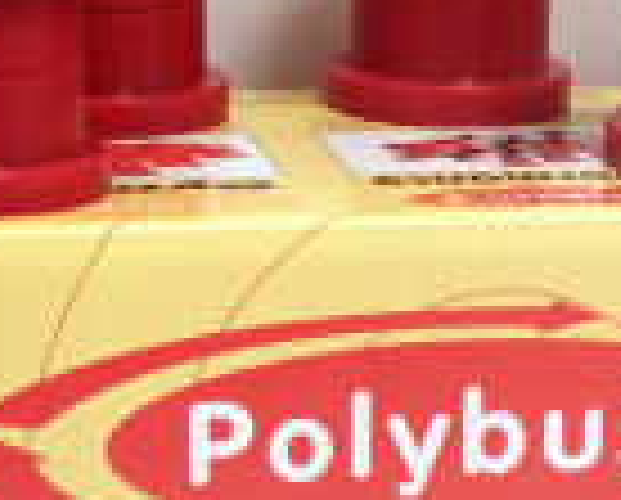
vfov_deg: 8.3
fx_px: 3352
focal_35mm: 182
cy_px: 739
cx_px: 418
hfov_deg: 10.6
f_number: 3
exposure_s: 1/20
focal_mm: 9.2
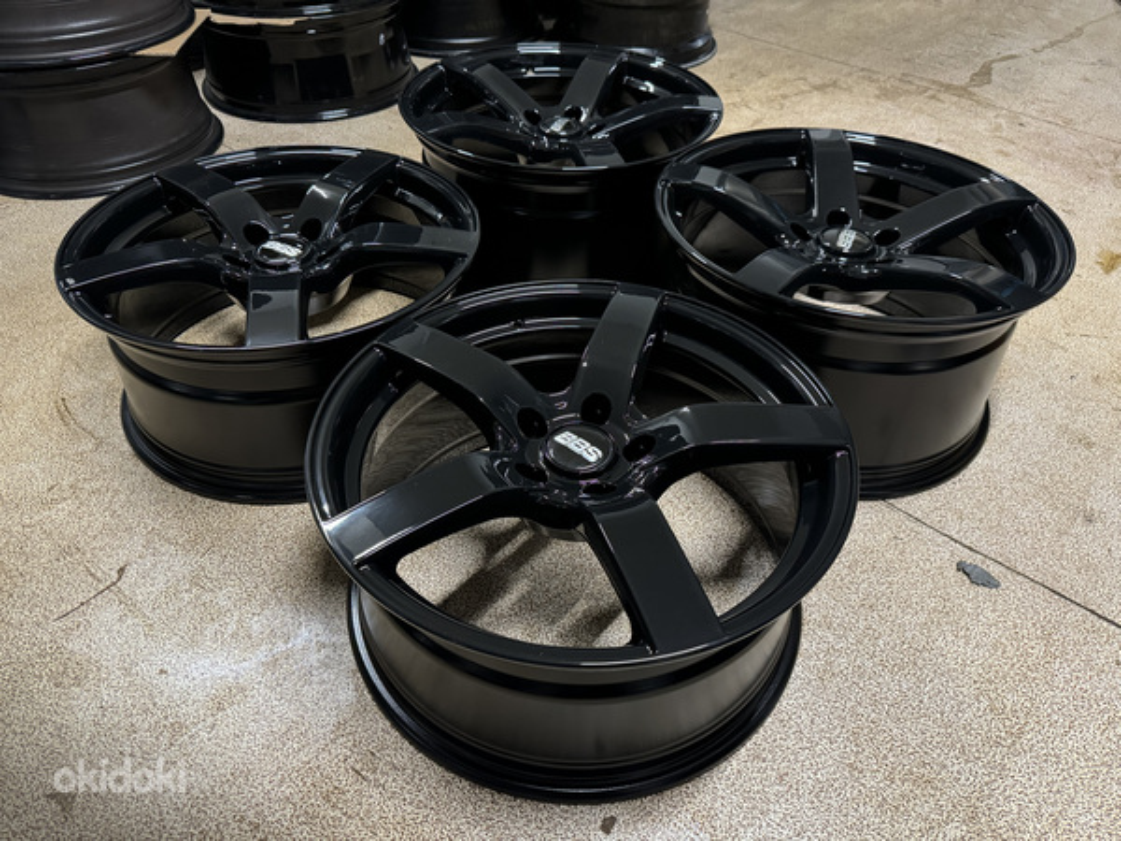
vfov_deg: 56.8
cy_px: 420
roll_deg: -2.1
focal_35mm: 24
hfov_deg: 71.6
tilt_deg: -42.6
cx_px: 560
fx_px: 777
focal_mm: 6.76
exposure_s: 1/60
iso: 500
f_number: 1.78
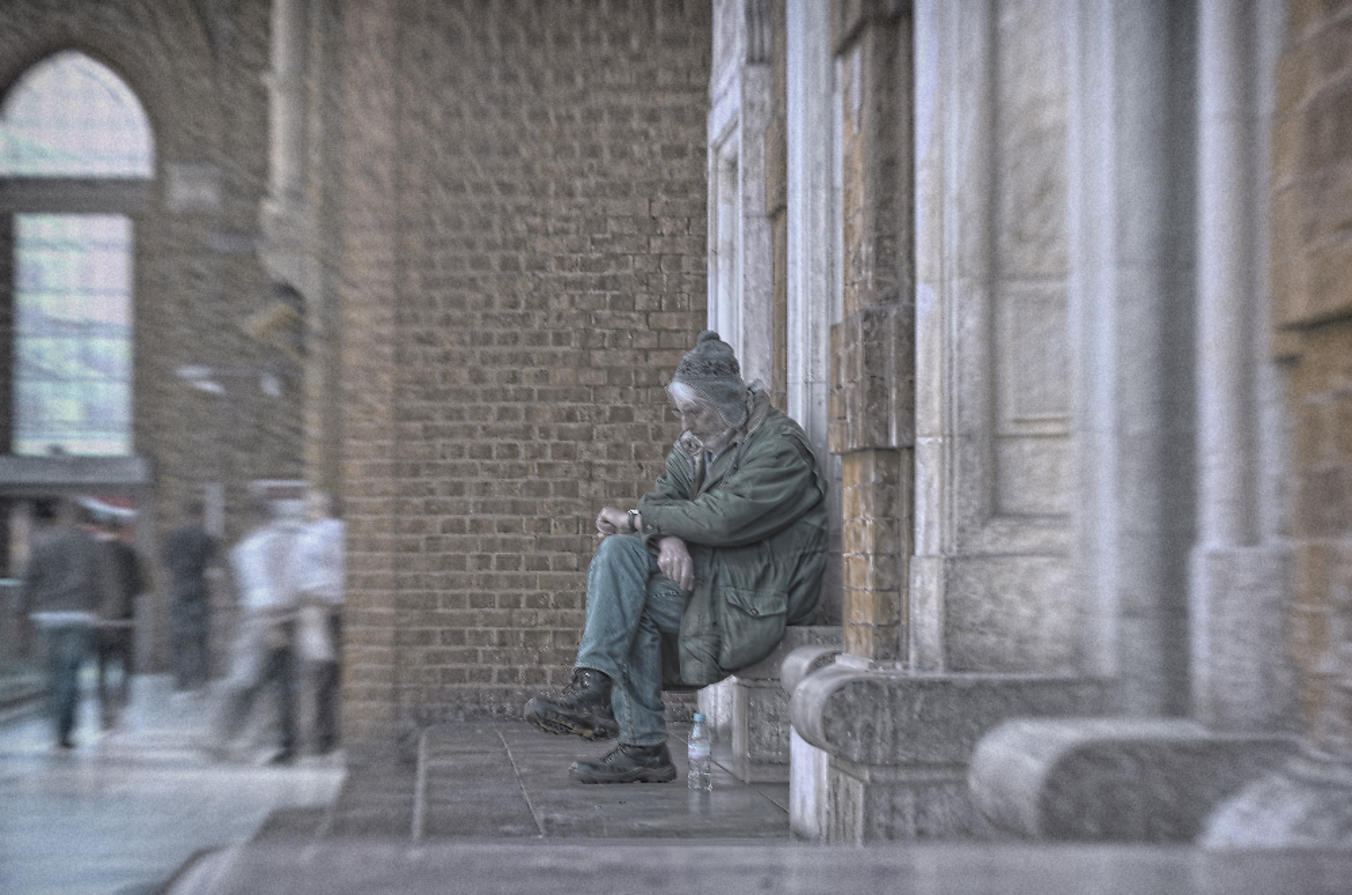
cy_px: 448
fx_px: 4197
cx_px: 676
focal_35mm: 112
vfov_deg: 12.2
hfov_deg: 18.3
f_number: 6.7
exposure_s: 1/4
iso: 200
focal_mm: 75
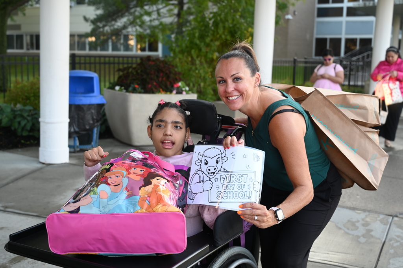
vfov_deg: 30.5
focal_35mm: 44
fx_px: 492
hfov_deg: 44.5
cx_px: 202
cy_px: 134
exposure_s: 1/200
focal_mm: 44
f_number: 4
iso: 400
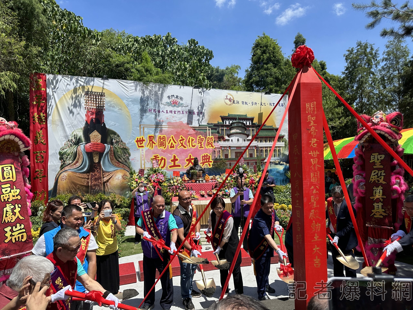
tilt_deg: +2.5
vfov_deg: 56.8
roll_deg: +2.5
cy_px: 155
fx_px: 286
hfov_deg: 71.6
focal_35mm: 24
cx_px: 206
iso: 80
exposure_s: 1/3356
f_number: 1.78
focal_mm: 6.86
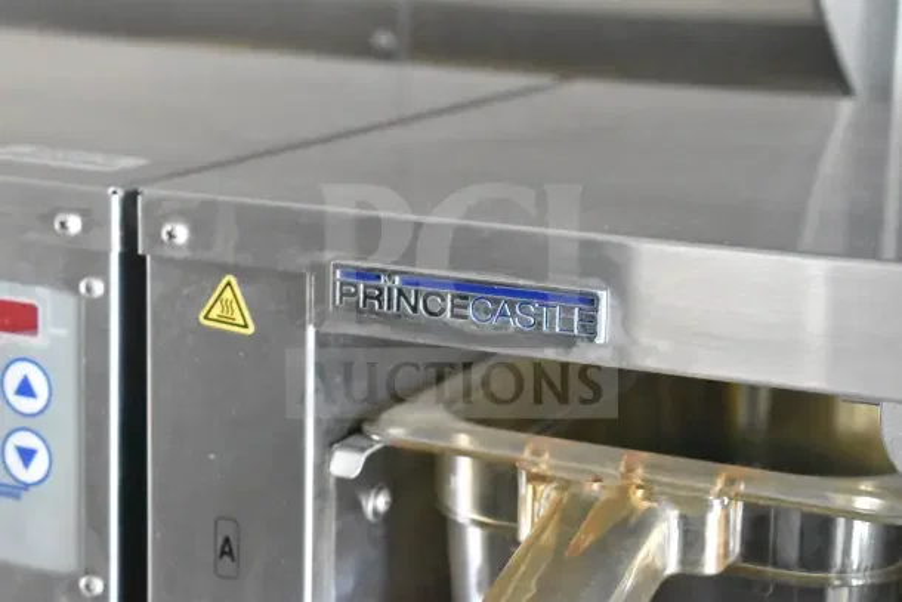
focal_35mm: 82
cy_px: 301
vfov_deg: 16.6
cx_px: 451
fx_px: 2067
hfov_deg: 24.6
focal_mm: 55
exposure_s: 1/100
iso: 18000
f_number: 5.6
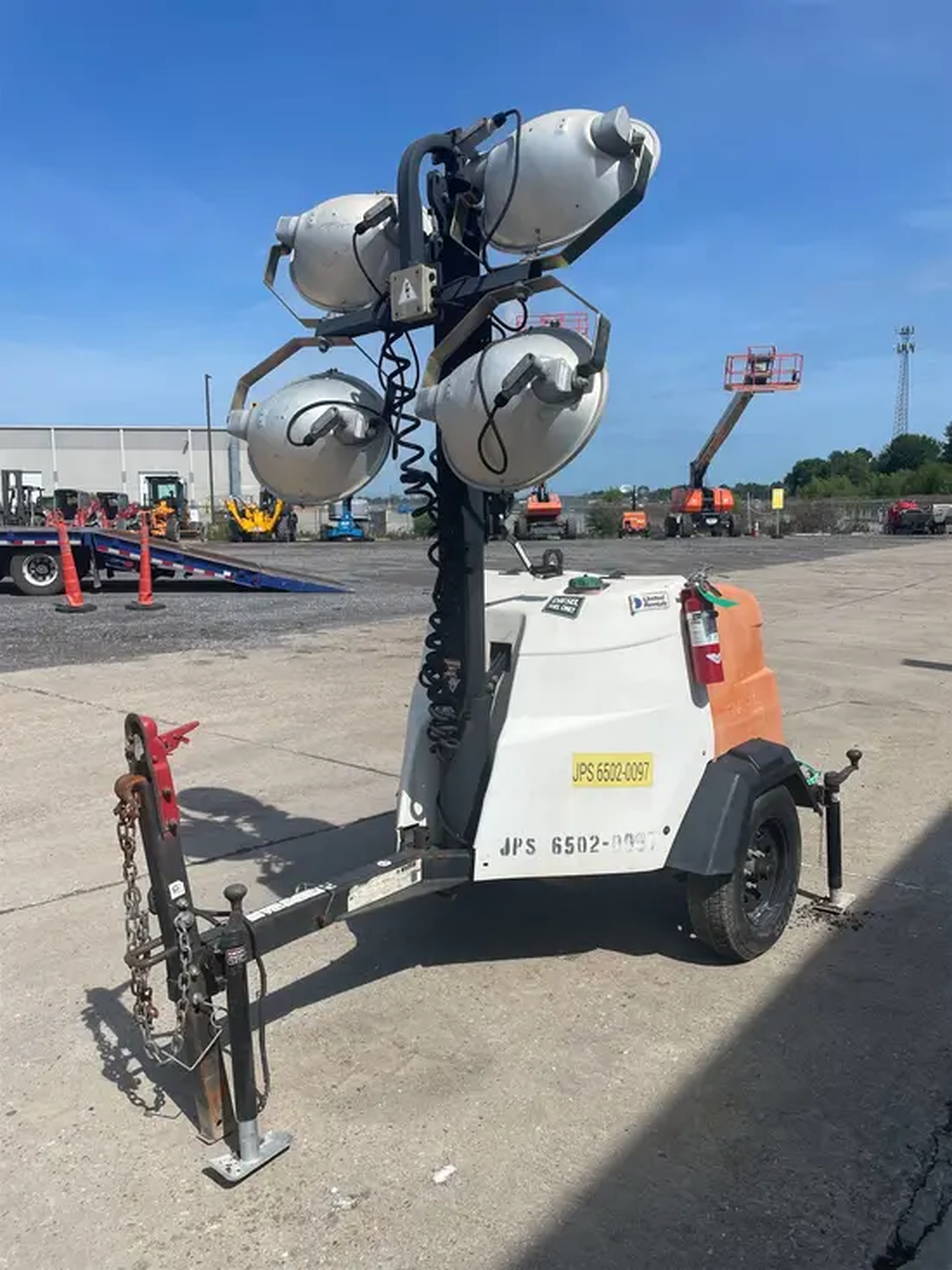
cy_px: 635
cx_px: 476
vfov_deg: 67.3
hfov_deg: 53.1
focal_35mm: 26
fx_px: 953
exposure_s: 1/5291
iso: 32
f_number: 1.6
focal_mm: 4.2
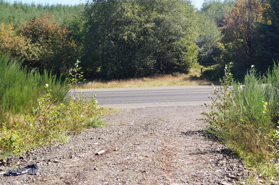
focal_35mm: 63
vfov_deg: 21.7
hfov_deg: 32.1
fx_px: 485
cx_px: 150
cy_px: 95
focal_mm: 35
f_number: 10
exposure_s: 1/80
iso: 100
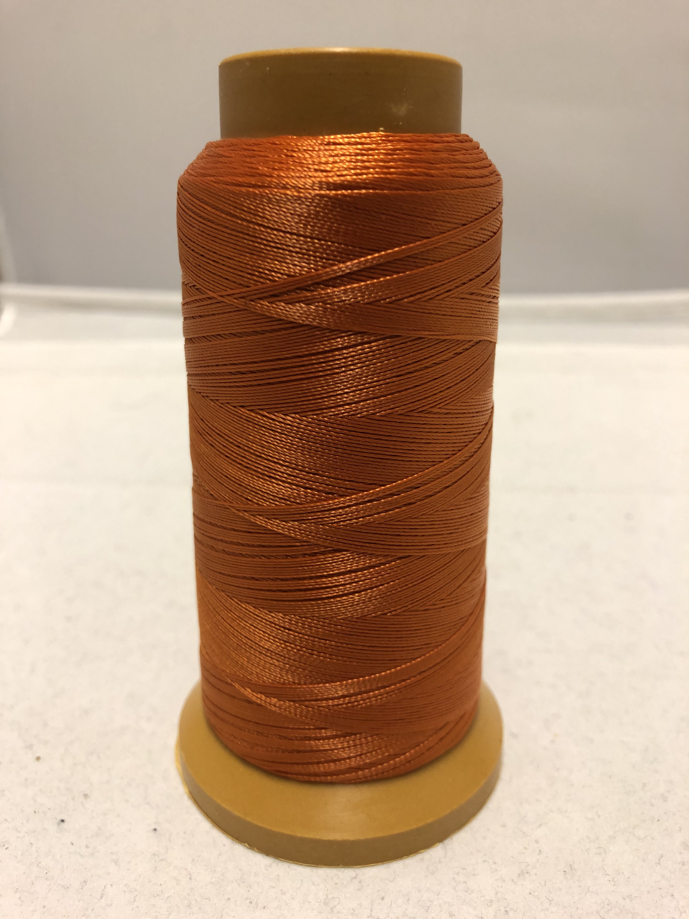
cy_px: 460
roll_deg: +0.1
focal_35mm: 28
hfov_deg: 49.7
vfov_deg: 63.4
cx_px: 344
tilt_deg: -21.5
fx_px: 743
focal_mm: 3.99
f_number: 1.8
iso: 64
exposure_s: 1/17
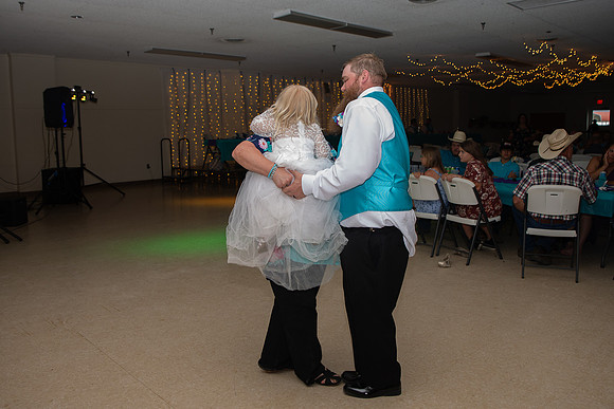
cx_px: 307
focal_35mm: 30
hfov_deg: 62.7
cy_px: 190
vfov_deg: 44.3
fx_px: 503
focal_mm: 24
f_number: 3.5
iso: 800
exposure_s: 1/125
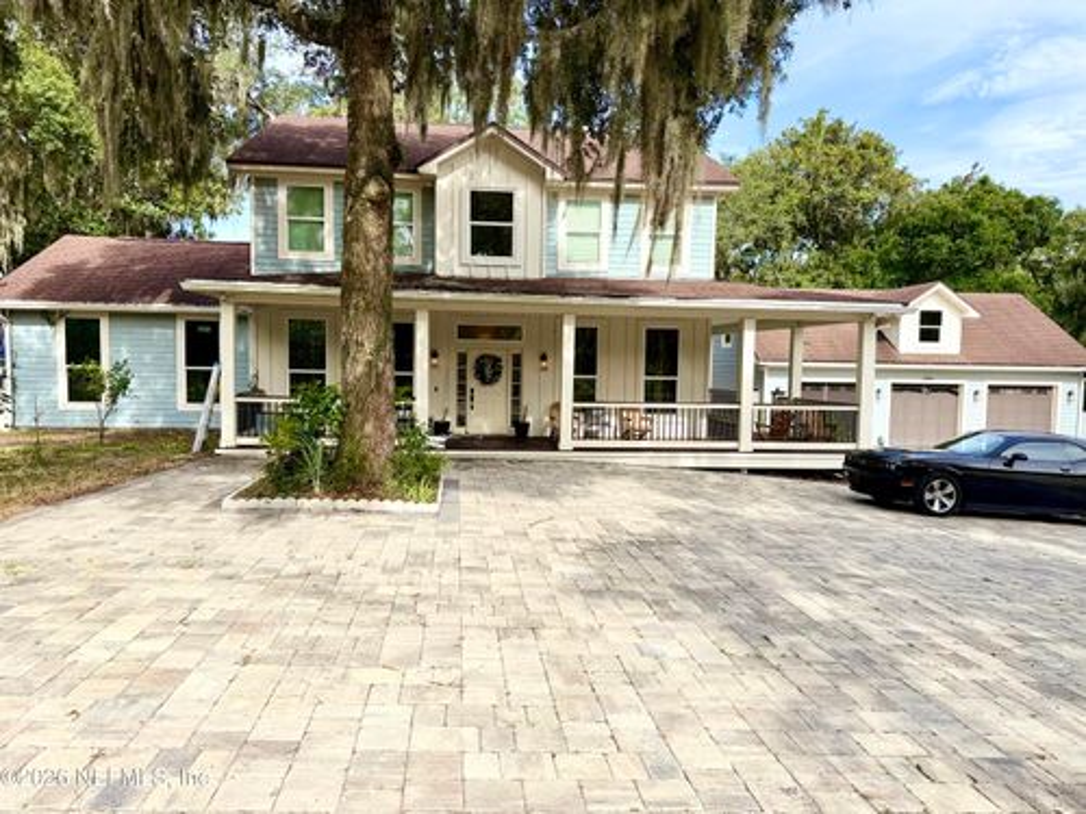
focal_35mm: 24
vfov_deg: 56.8
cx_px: 543
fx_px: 753
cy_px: 407
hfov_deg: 71.6
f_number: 1.78
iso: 80
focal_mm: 6.76
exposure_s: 1/2703
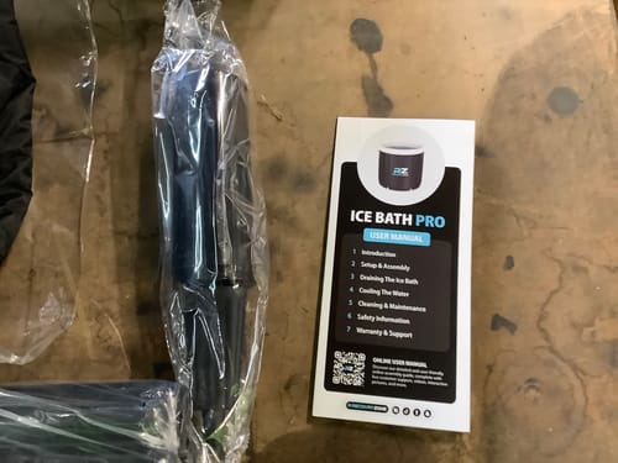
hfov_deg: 58.4
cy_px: 232
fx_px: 553
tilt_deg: -76.7
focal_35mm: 31
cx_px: 309
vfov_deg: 45.4
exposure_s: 1/33
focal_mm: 3.3
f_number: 2.4
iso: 320
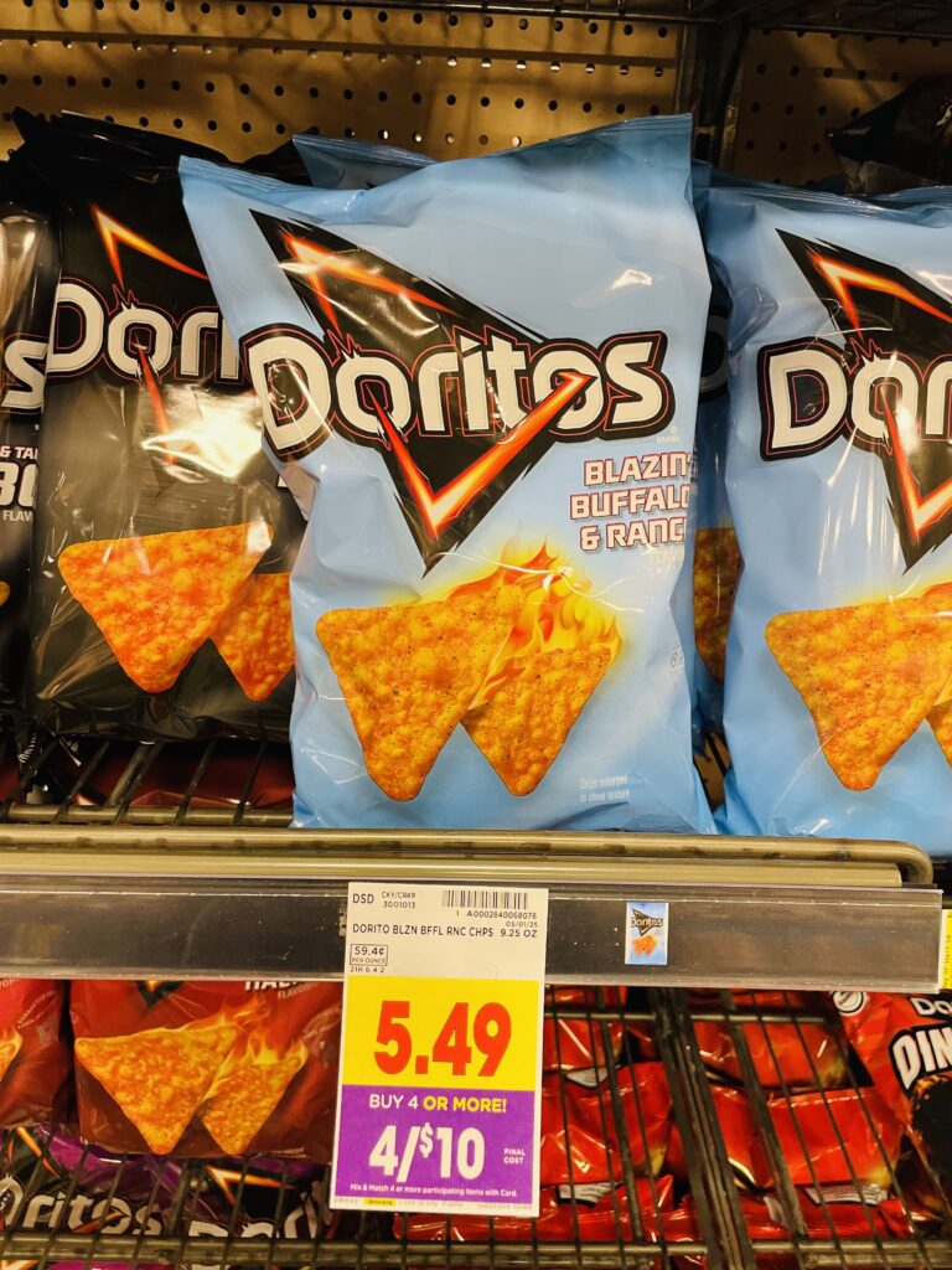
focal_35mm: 26
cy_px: 635
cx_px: 476
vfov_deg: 67.3
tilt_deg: -27.3
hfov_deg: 53.1
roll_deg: -2.6
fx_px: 953
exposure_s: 1/60
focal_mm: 4.2
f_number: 1.6
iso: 125
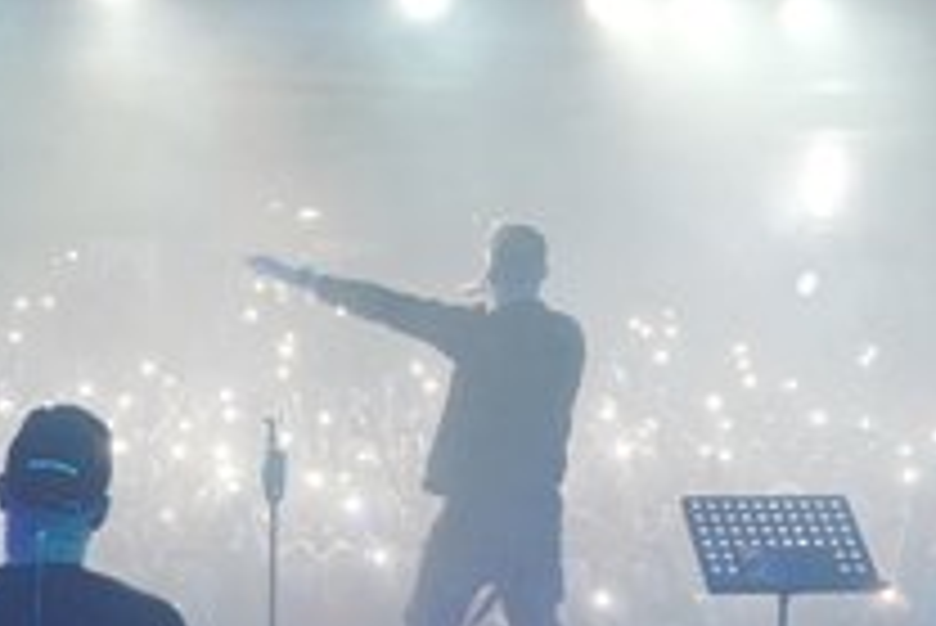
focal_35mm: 52
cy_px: 412
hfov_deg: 38.1
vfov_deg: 25.9
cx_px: 508
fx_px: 1353
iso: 3200
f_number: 4
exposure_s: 1/100
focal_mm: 27
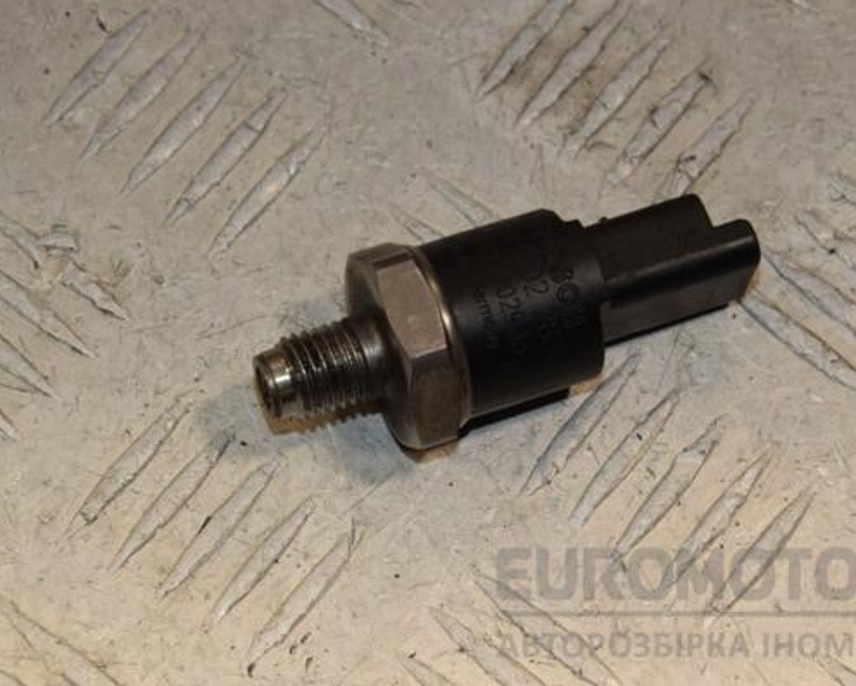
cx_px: 464
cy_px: 344
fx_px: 4232
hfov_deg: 11.5
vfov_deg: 9.3
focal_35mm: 167
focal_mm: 98
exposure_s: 1/200
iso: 800
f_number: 9
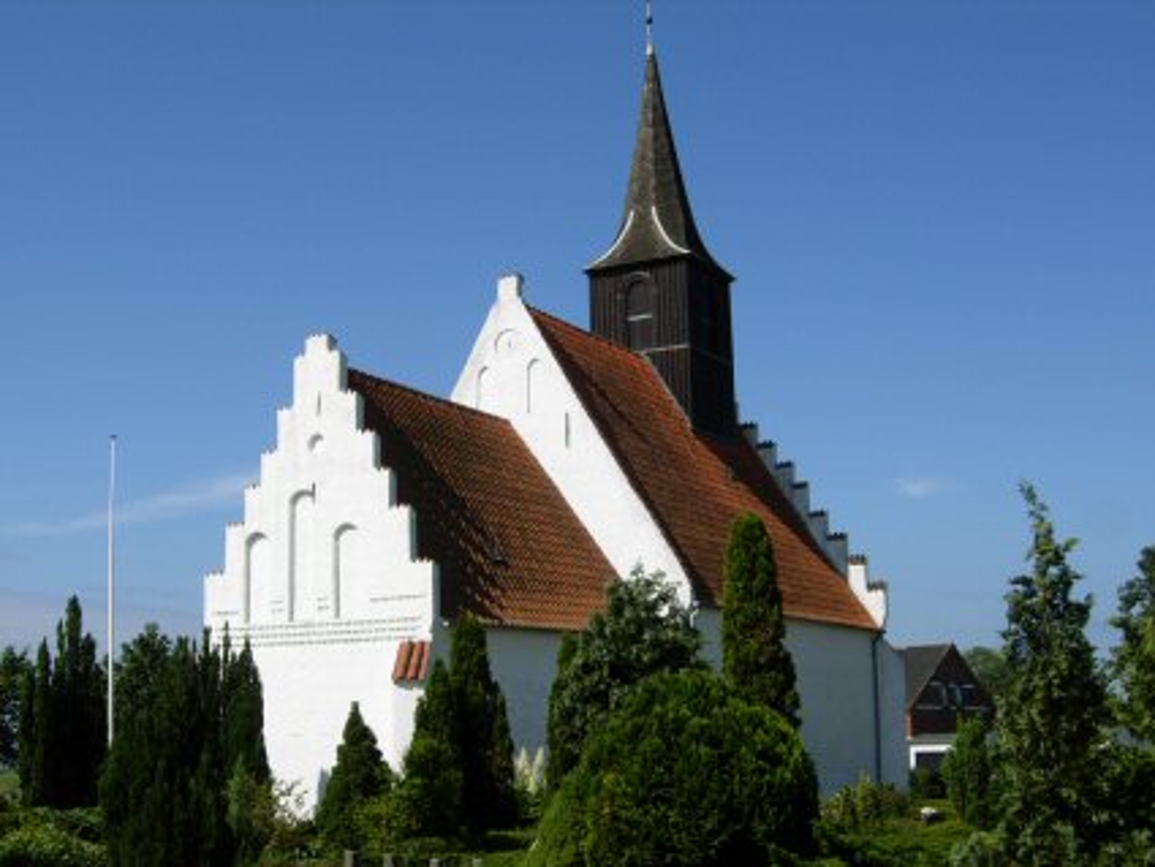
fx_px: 1602
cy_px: 434
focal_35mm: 48
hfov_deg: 39.6
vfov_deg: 30.3
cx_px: 578
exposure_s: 1/384
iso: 50
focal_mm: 10.1
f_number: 6.9
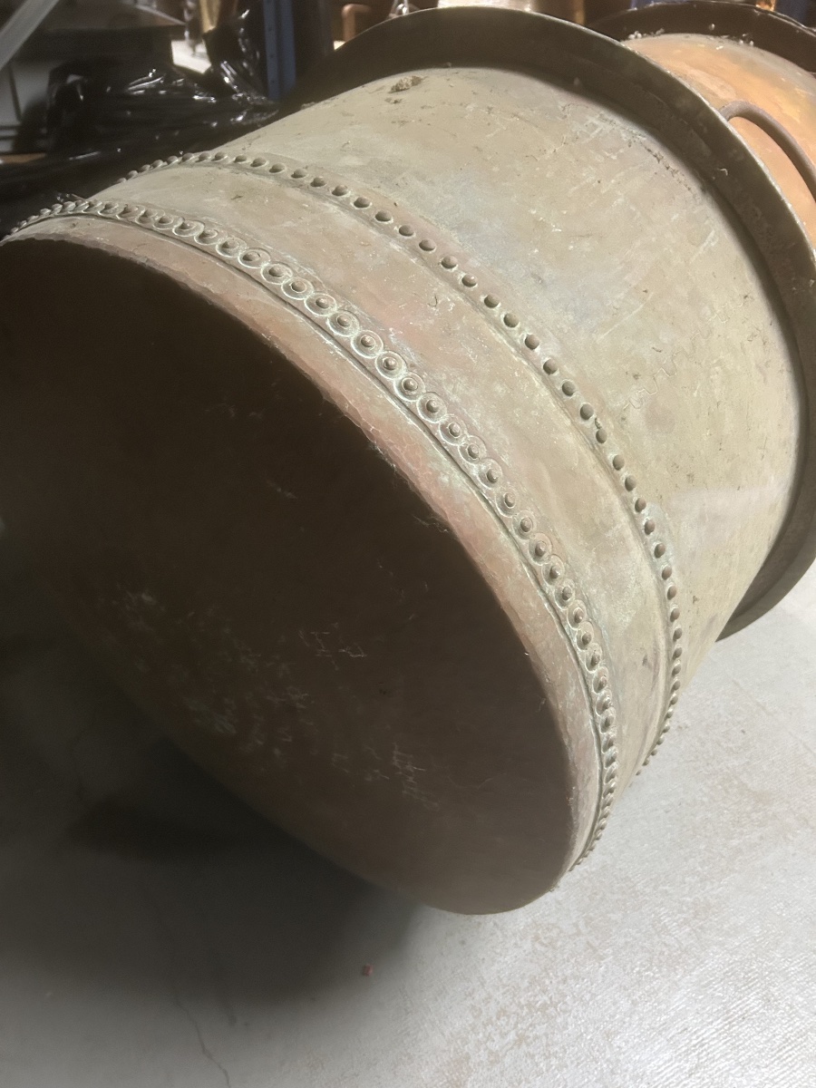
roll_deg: -3.1
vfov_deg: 67.3
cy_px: 544
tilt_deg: -37.3
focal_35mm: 26
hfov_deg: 53.1
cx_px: 408
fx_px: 817
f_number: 1.5
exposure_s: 1/33
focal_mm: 5.7
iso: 500
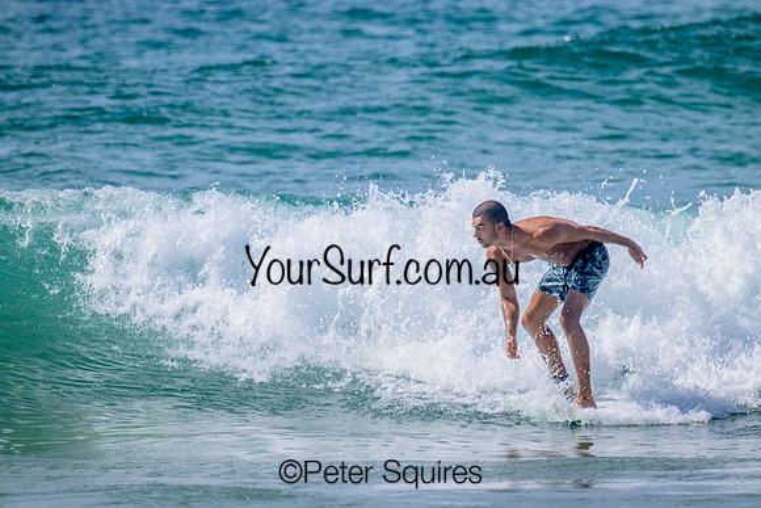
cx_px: 380
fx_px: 16914
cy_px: 254
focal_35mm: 800
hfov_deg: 2.6
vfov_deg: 1.7
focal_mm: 800
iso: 100
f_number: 11
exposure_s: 1/250
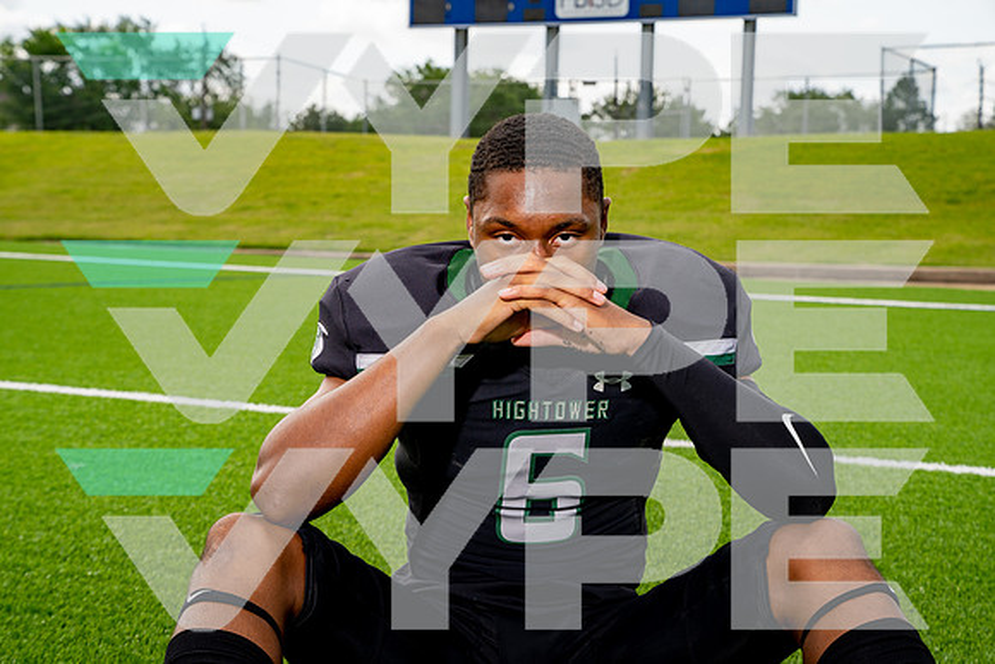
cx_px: 498
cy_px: 332
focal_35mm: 70
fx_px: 1935
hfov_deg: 28.8
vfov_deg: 19.5
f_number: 8
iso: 200
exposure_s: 1/250
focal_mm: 70
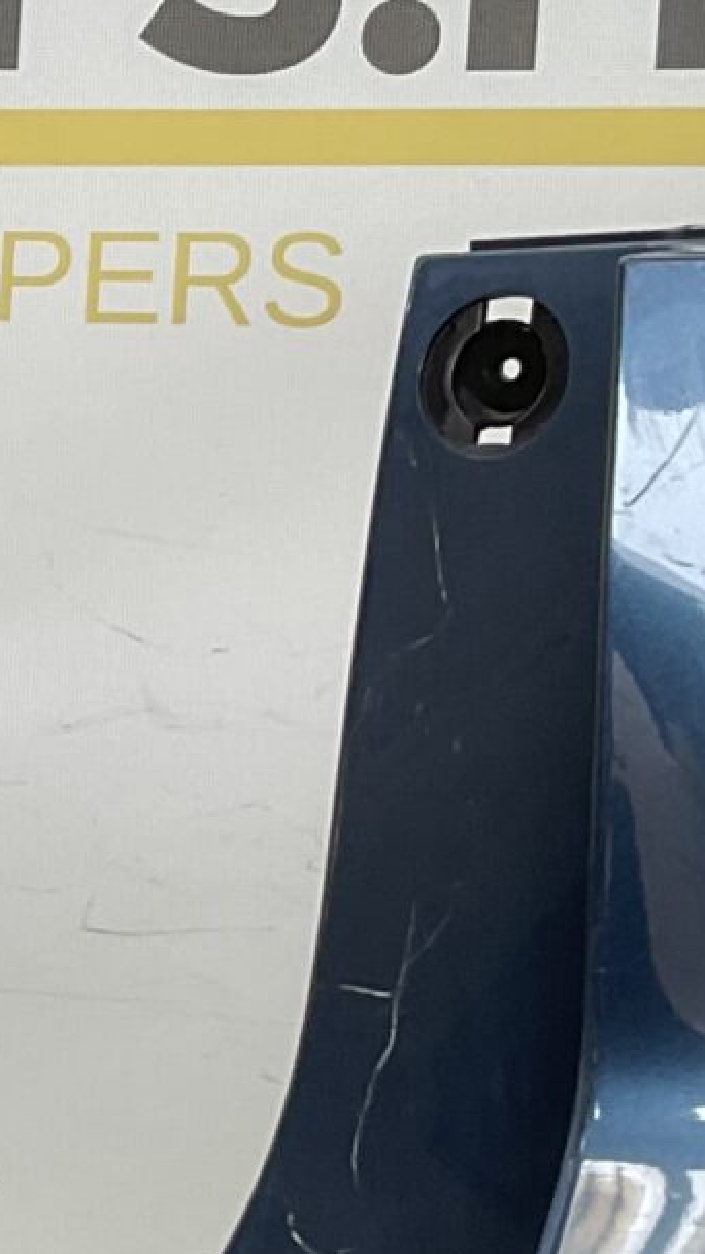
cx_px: -474
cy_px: 1248
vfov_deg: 15.8
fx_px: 4420
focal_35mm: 133
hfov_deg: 8.8
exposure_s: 1/113
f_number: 1.8
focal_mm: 3
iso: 16
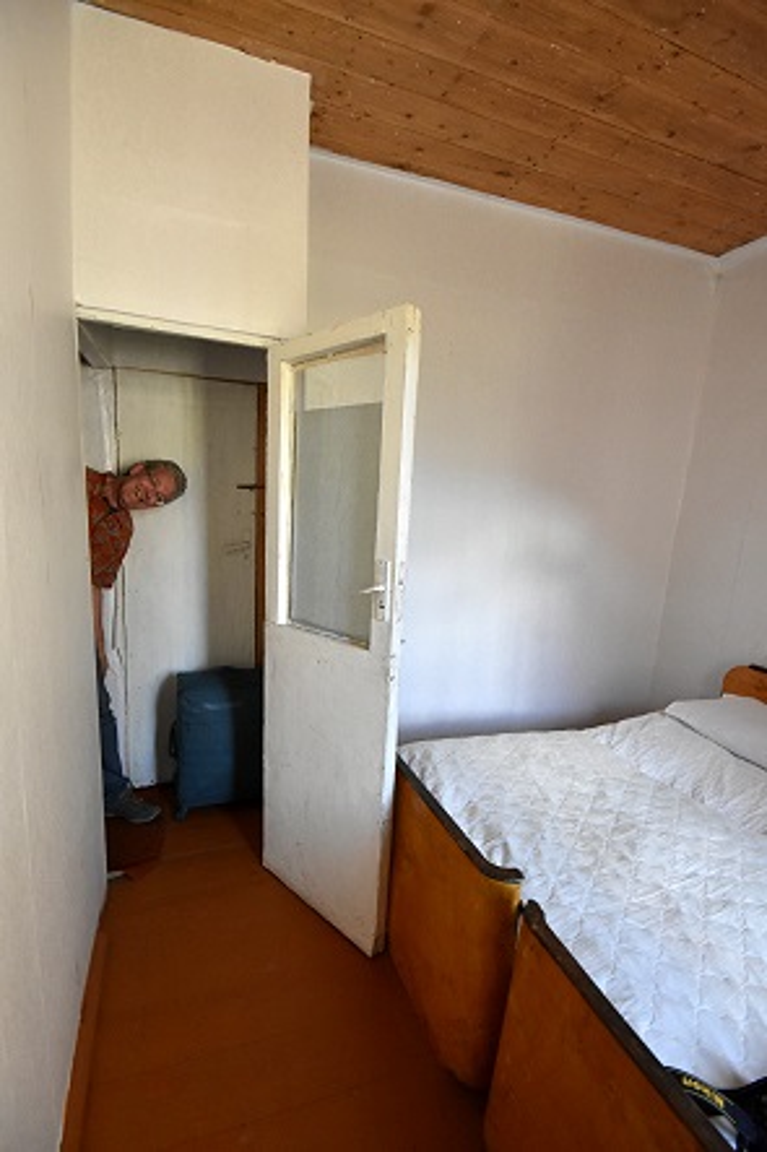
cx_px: 384
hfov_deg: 77.3
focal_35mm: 15
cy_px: 576
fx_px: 480
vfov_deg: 100.4
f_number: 10
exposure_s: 1/25
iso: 2500
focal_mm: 10
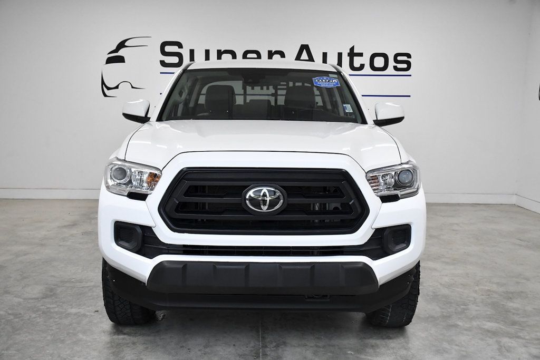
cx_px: 270
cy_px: 180
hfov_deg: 49.5
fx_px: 585
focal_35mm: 39
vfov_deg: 34.2
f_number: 4.5
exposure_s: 1/1000
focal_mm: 26
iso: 2500
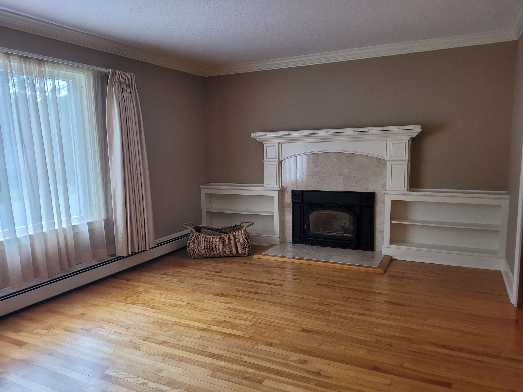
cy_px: 196
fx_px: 393
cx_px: 262
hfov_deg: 67.3
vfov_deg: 53.1
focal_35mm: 26
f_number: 1.8
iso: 125
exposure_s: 1/120
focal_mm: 5.4
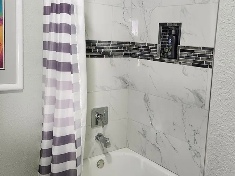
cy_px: 83
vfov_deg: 36.8
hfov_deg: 47.8
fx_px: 265
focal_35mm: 39
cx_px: 130
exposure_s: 1/60
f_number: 1.8
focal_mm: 5.54
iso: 640
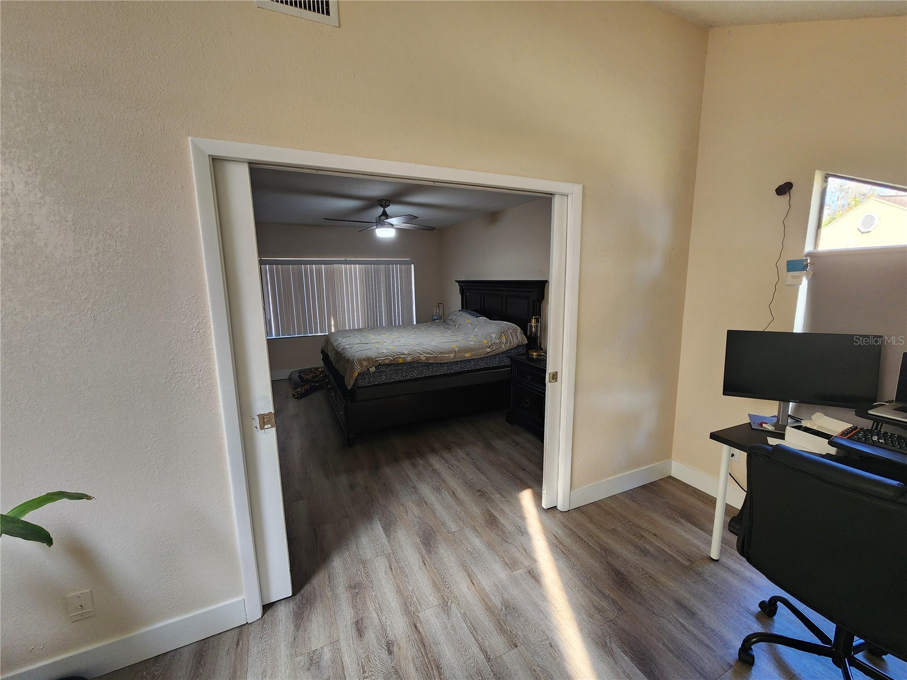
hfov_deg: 106.2
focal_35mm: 13
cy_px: 340
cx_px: 454
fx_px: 341
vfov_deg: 89.9
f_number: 2.2
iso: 160
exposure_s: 1/60
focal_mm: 2.2
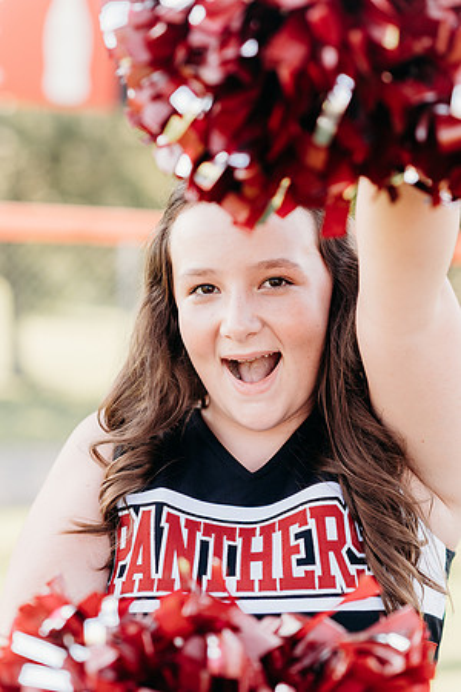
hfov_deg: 16.1
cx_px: 230
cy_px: 346
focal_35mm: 85
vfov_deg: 23.9
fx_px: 1633
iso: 200
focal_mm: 85
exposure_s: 1/500
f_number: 2.8
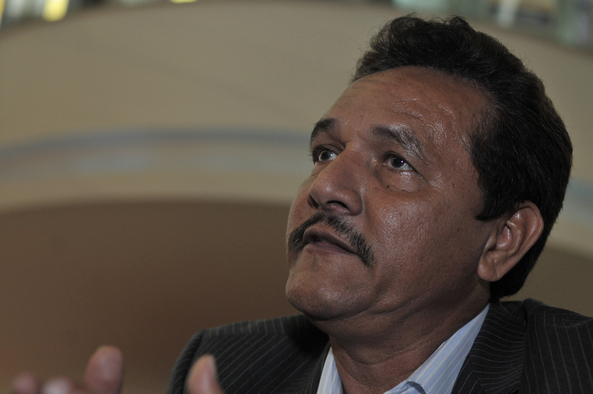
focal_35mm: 68
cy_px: 197
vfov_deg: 20.1
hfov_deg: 29.9
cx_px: 296
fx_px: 1111
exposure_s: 1/80
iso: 640
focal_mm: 45
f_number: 3.2
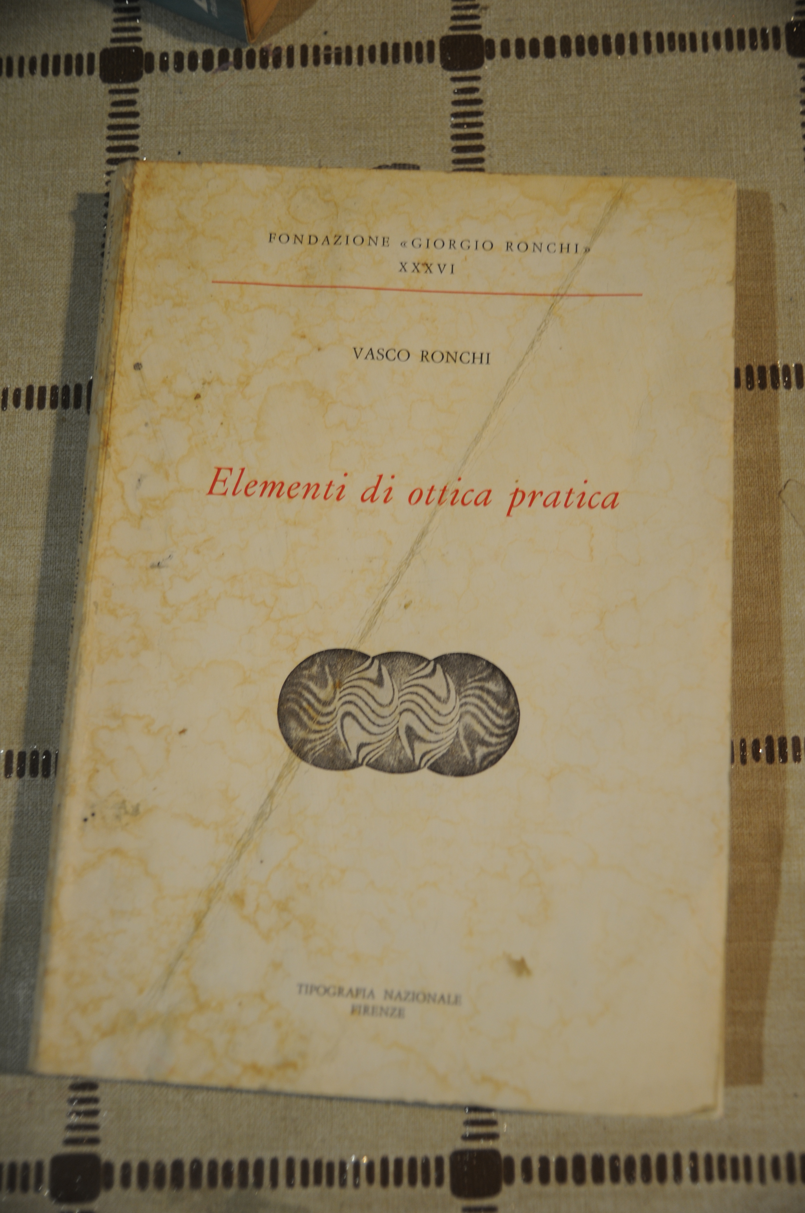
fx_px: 1463
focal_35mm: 44
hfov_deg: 30.8
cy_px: 606
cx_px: 402
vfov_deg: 45.0
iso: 200
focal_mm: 29
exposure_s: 1/30
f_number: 2.8
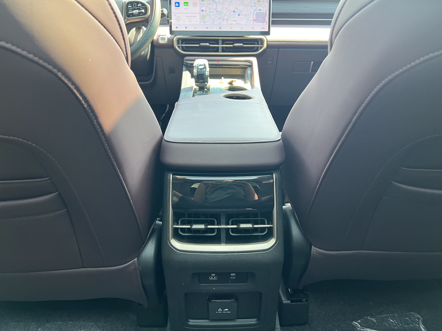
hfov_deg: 67.3
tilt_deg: -25.5
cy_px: 166
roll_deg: -1.4
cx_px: 221
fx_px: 332
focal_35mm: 26
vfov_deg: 53.1
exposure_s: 1/83
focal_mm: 5.7
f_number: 1.5
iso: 125
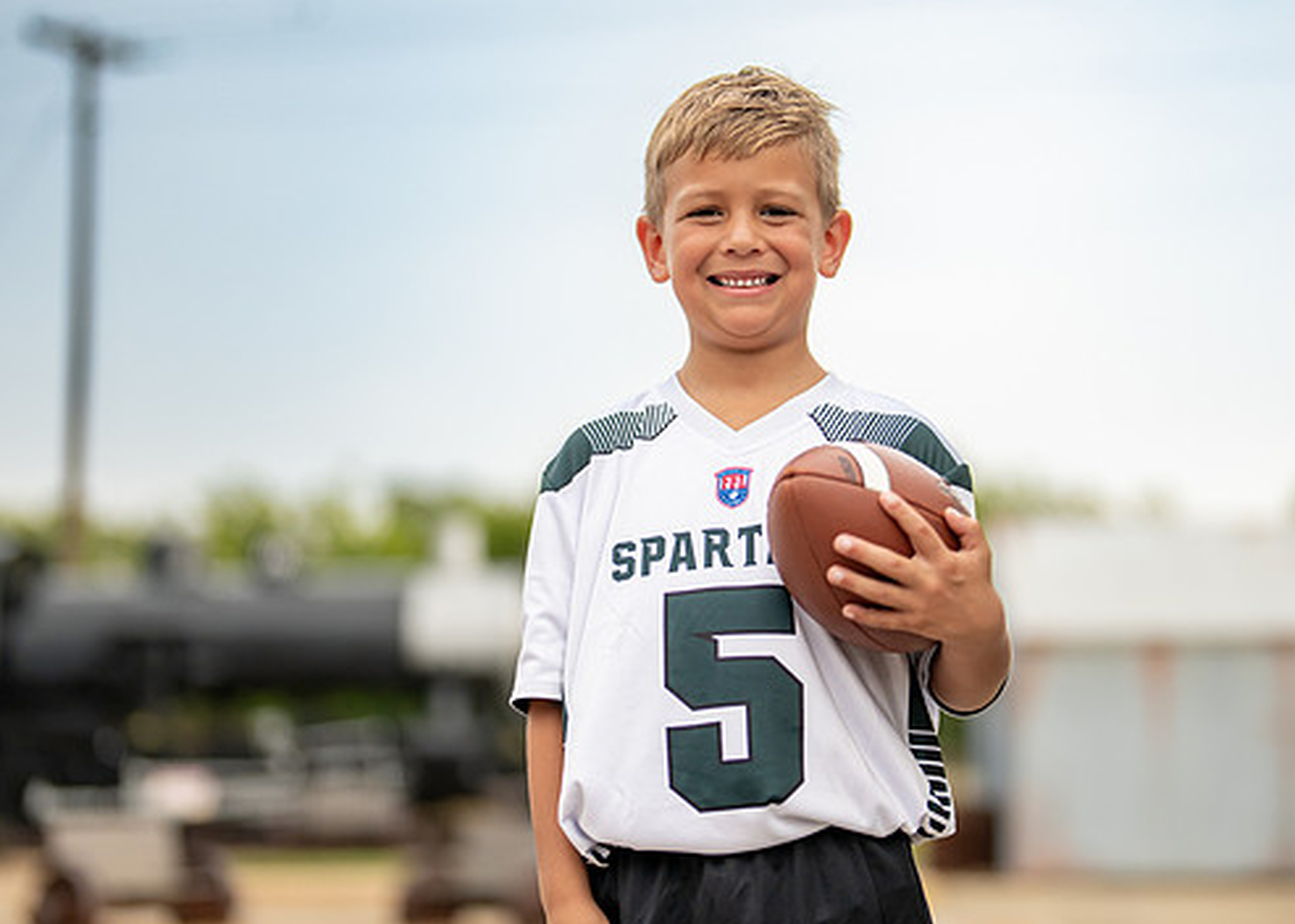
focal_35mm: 76
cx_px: 699
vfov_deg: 18.8
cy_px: 429
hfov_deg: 26.1
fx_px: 2795
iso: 320
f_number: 1.2
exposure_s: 1/1250
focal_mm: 50
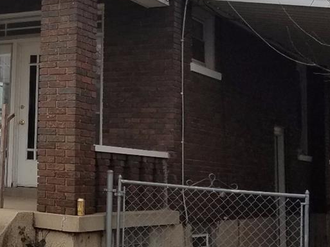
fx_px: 725
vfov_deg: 19.1
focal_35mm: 76
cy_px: 33
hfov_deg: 24.1
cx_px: -28
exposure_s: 1/996
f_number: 1.7
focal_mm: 4.2
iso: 50
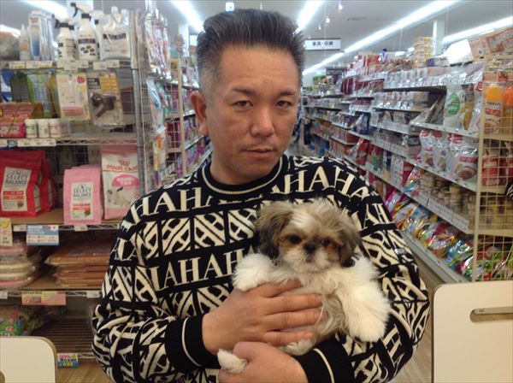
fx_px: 518
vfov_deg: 40.6
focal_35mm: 35
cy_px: 192
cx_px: 256
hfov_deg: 52.7
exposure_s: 1/40
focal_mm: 4.28
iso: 64
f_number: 2.4
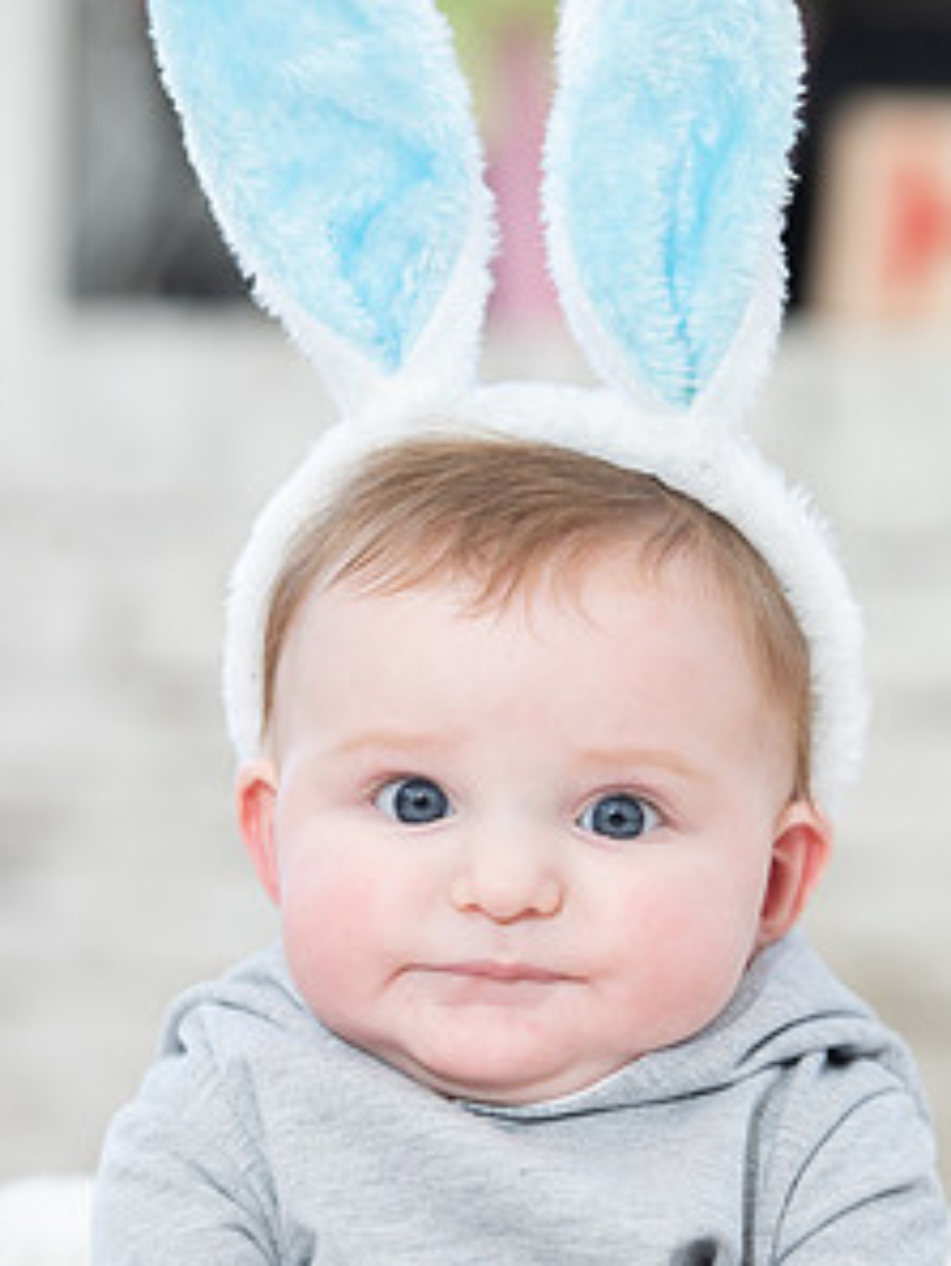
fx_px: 7467
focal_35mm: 204
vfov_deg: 9.7
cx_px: 546
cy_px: 678
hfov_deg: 7.3
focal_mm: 140
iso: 400
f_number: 3.5
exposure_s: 1/250
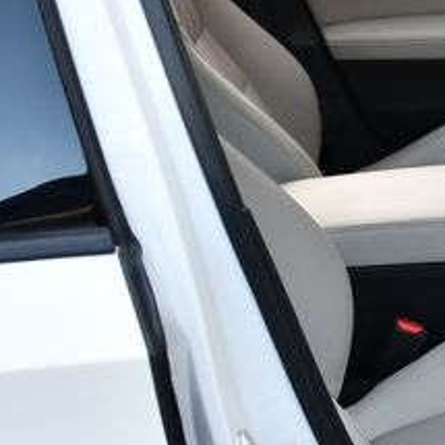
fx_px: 1324
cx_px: 658
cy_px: 259
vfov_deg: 19.1
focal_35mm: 91
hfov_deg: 17.3
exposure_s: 1/250
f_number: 3.5
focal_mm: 18
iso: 400
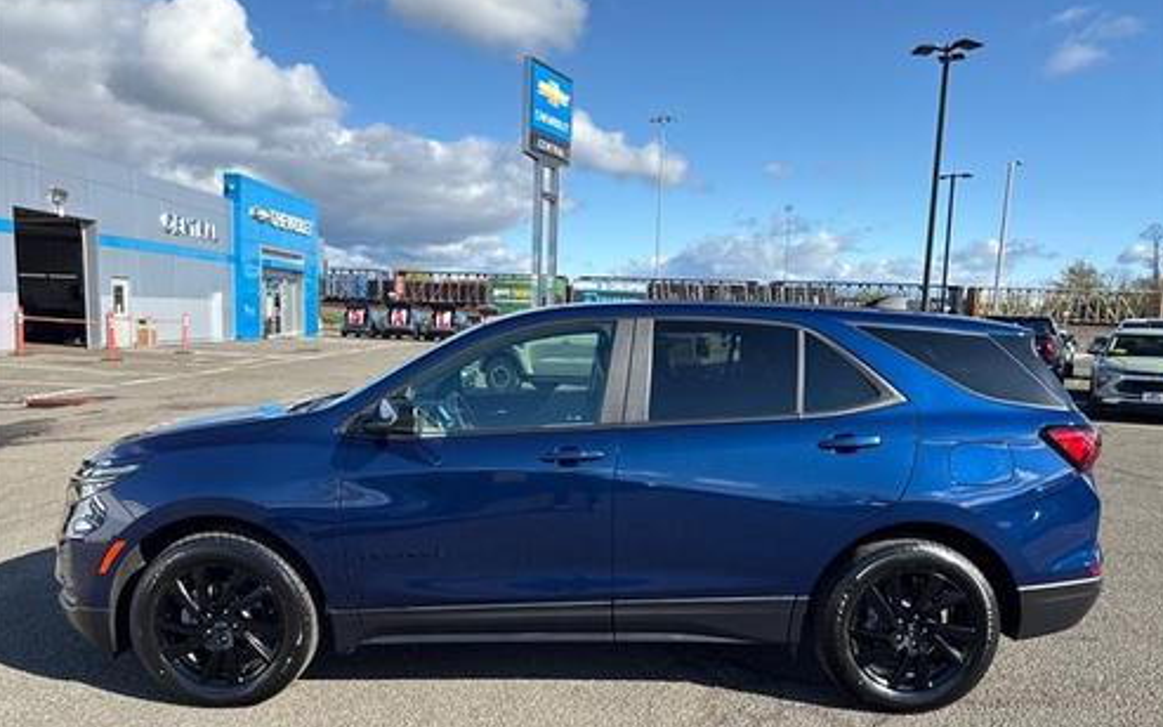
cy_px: 418
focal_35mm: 26
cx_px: 583
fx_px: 824
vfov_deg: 47.4
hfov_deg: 70.4
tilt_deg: -7.4
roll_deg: -0.5
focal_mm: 6.76
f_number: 1.78
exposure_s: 1/708
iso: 100
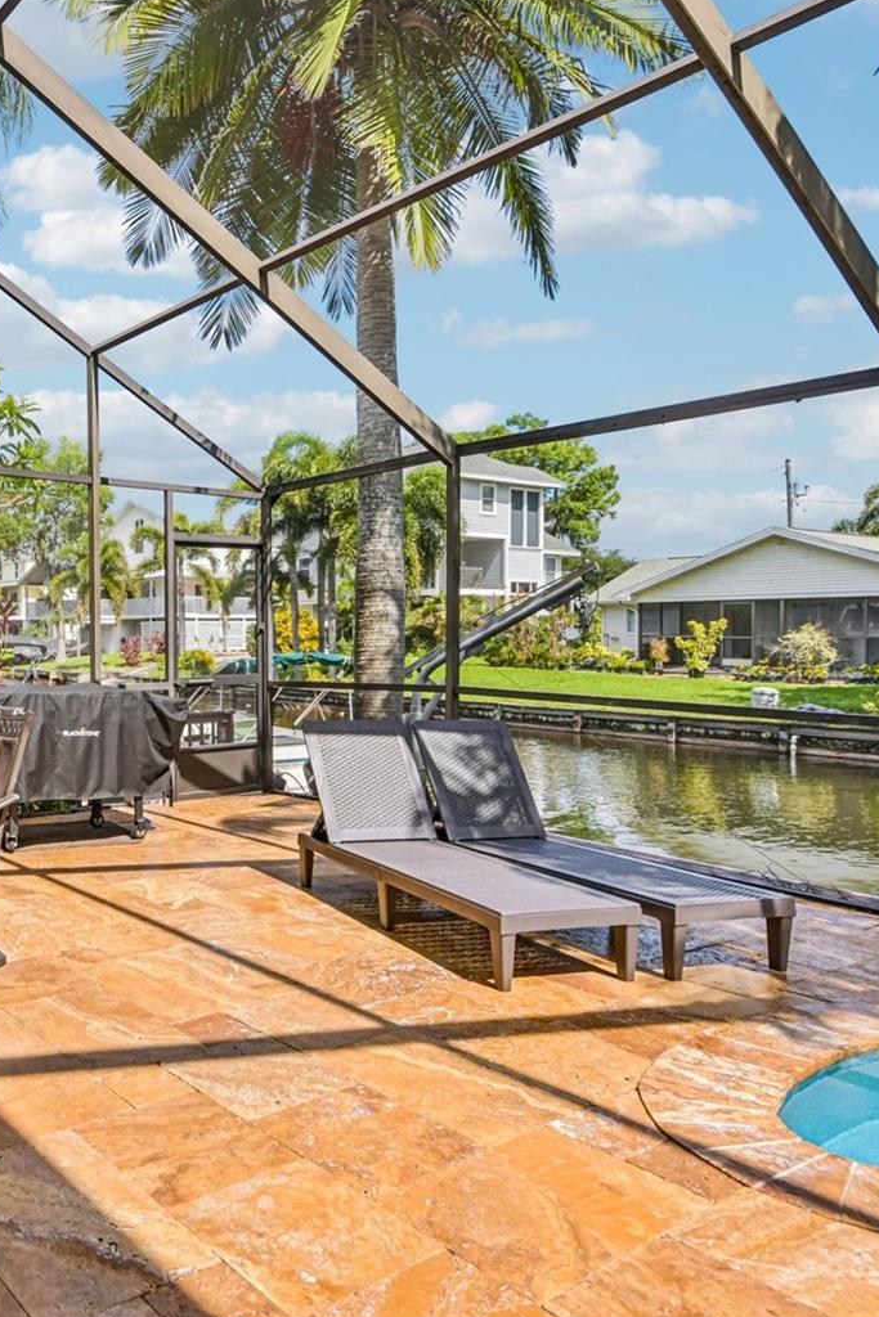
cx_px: 45
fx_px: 915
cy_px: 658
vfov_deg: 71.5
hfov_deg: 45.2
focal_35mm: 25
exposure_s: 1/500
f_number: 8
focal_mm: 16
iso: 400
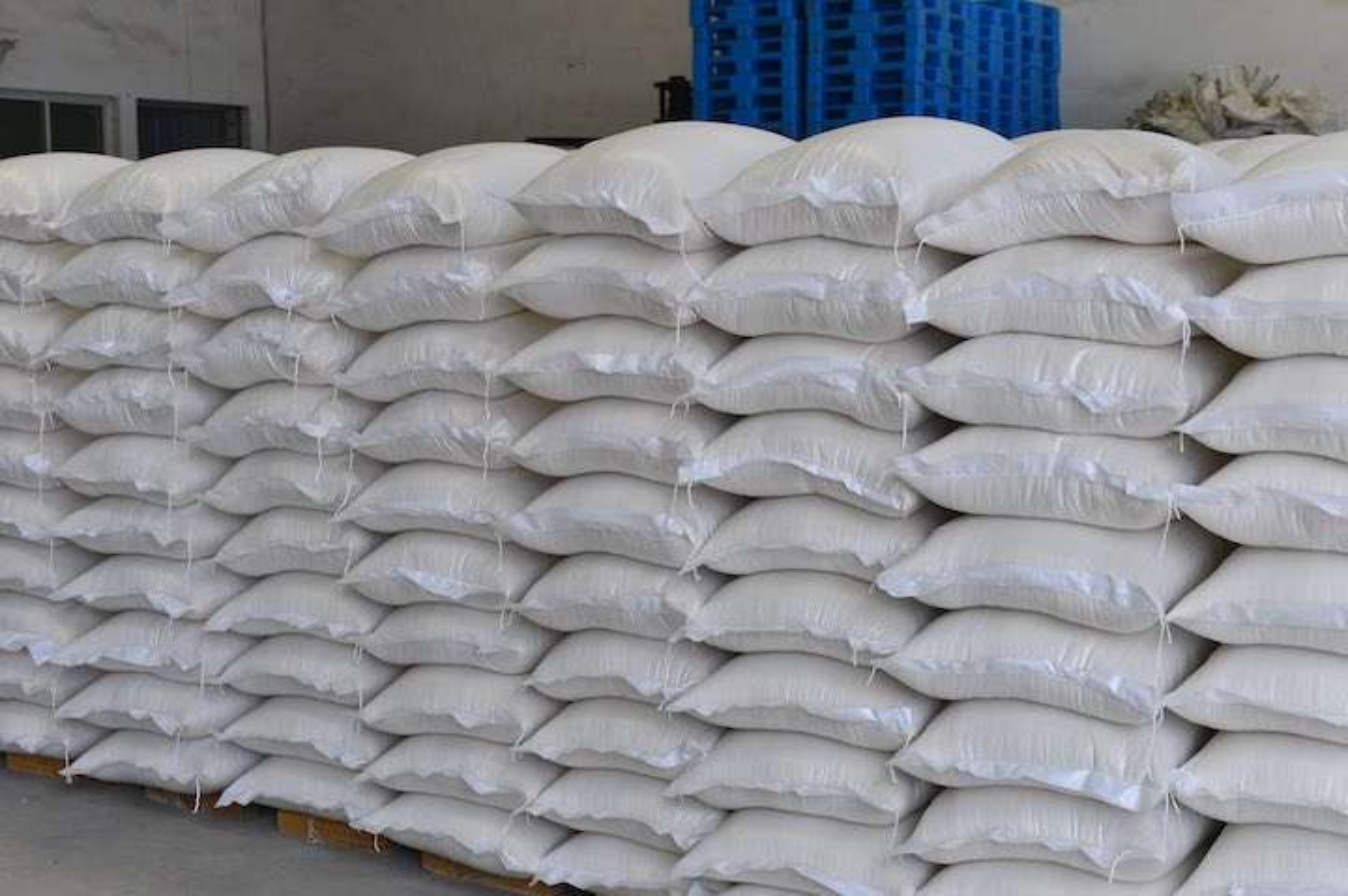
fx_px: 1871
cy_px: 448
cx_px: 674
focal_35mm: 50
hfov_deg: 39.6
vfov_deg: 27.0
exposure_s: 1/50
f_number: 8
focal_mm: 50
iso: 100
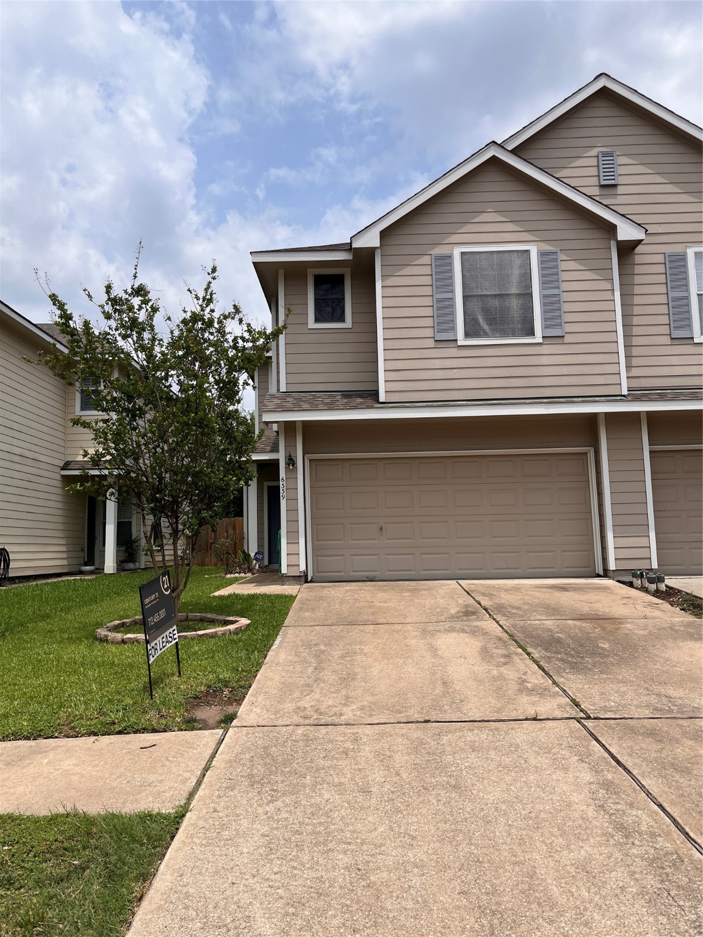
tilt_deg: +8.2
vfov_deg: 67.3
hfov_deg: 53.1
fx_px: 704
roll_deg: +2.8
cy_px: 468
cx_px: 352
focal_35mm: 26
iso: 50
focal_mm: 5.1
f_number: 1.6
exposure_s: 1/5556
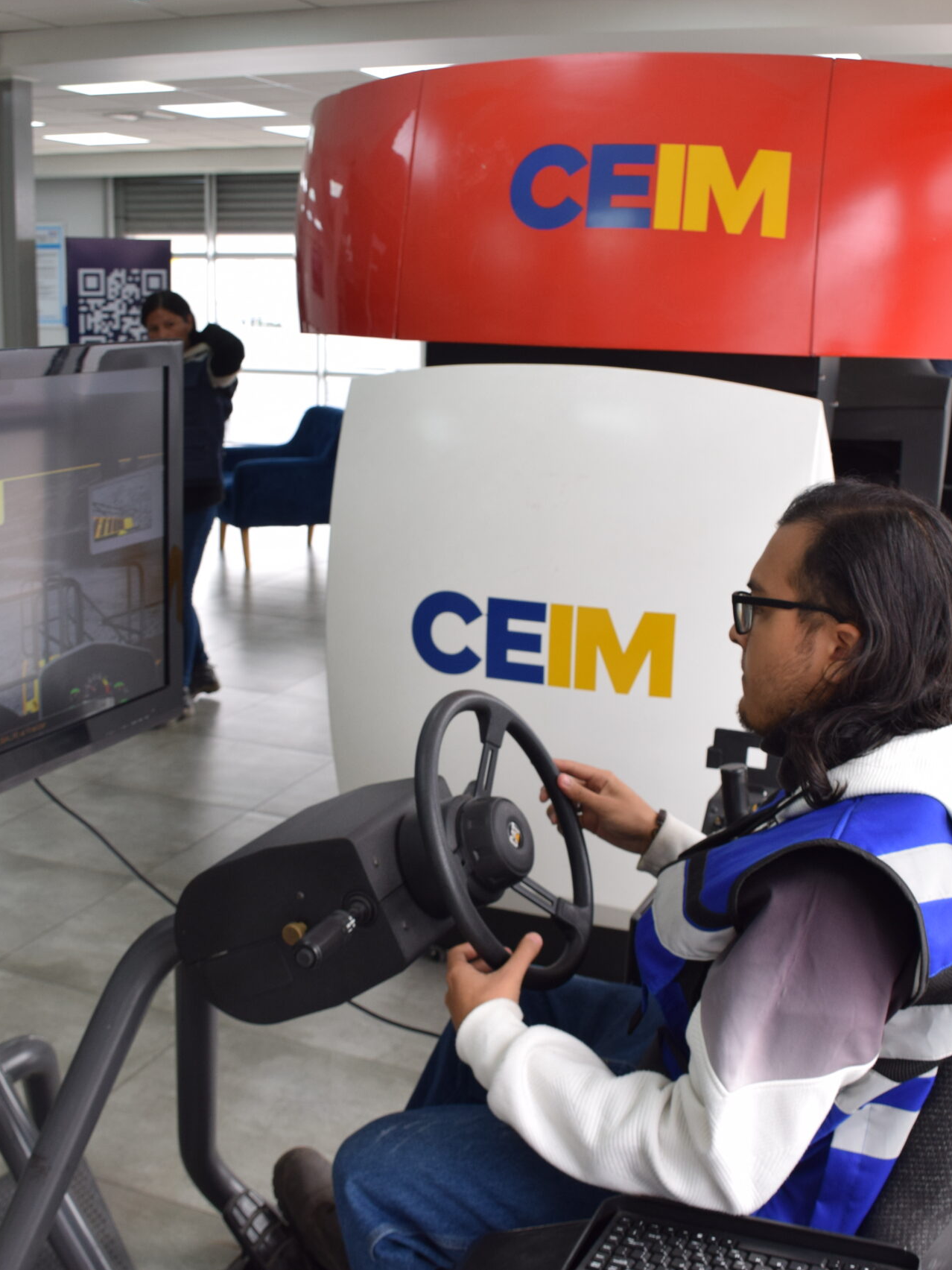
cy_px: 635
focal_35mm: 39
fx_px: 1430
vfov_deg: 47.9
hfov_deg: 36.8
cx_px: 496
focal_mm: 18
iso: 400
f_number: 5.6
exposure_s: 1/125
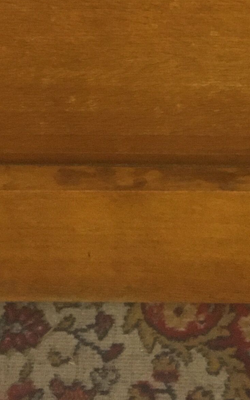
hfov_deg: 12.3
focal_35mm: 106
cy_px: -128
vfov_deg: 18.2
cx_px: 161
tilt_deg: -32.5
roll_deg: +1.2
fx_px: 1155
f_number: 2.2
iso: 200
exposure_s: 1/25
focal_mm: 4.15
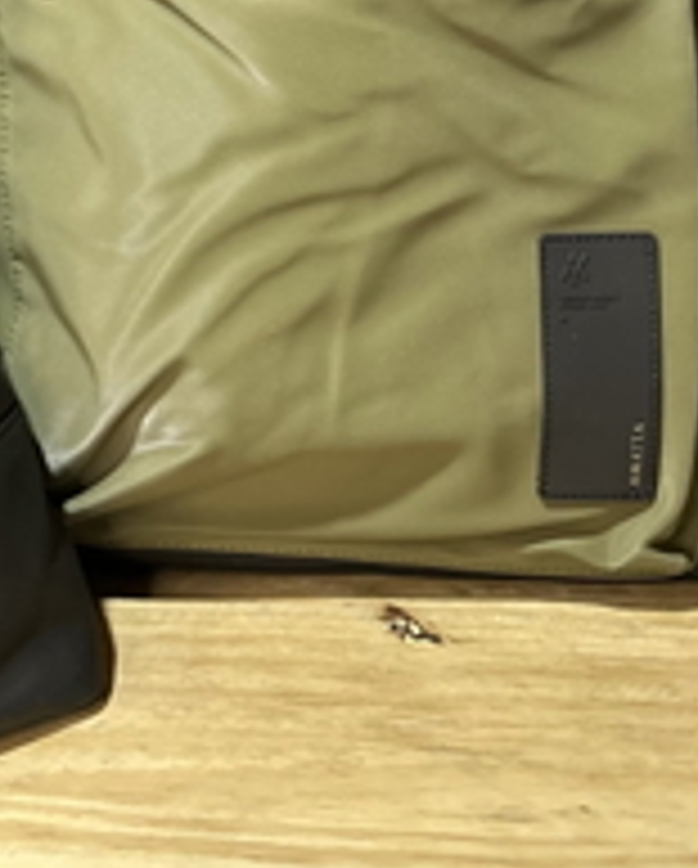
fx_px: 1803
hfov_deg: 20.3
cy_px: -56
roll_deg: +6.3
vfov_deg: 25.4
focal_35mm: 70
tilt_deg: -4.3
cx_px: -171
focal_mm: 5.7
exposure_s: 1/50
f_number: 1.5
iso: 400
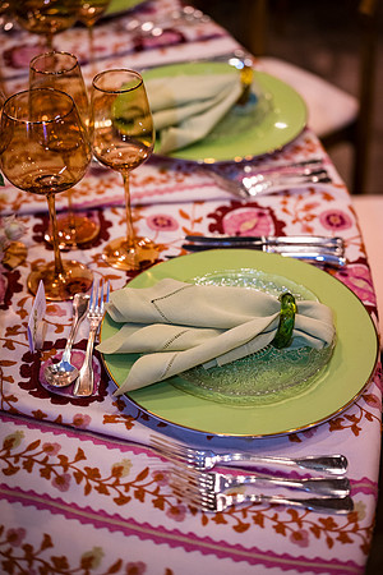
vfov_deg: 36.2
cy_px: 288
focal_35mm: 55
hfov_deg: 24.6
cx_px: 192
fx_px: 878
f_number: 2
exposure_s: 1/800
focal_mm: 55
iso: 1250
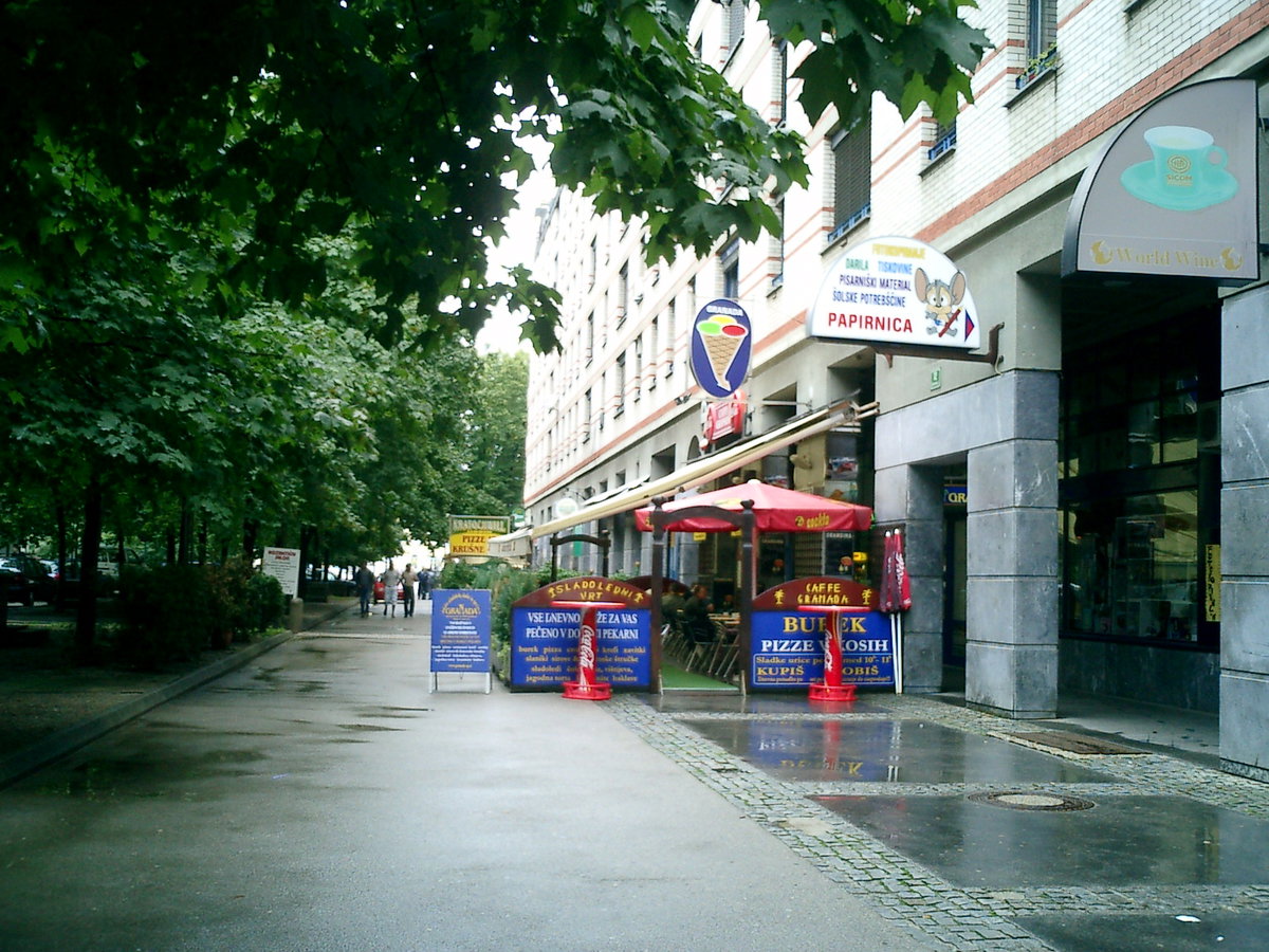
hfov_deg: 51.4
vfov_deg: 39.7
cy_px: 476
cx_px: 634
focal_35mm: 36
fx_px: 1320
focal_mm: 7.5
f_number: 3.2
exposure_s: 1/160
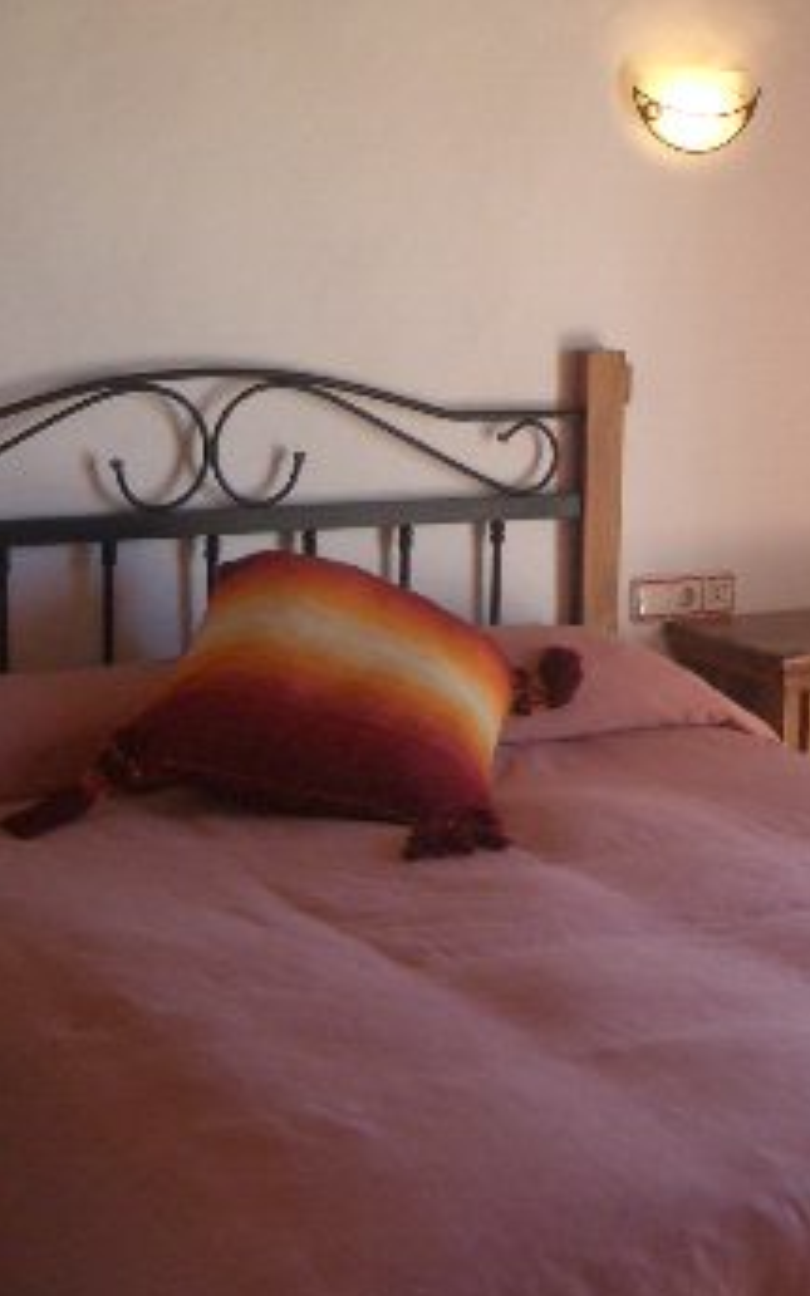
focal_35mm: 69
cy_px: 535
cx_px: 478
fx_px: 2437
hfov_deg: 18.9
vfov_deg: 29.7
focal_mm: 5.8
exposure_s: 1/100
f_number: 2.6
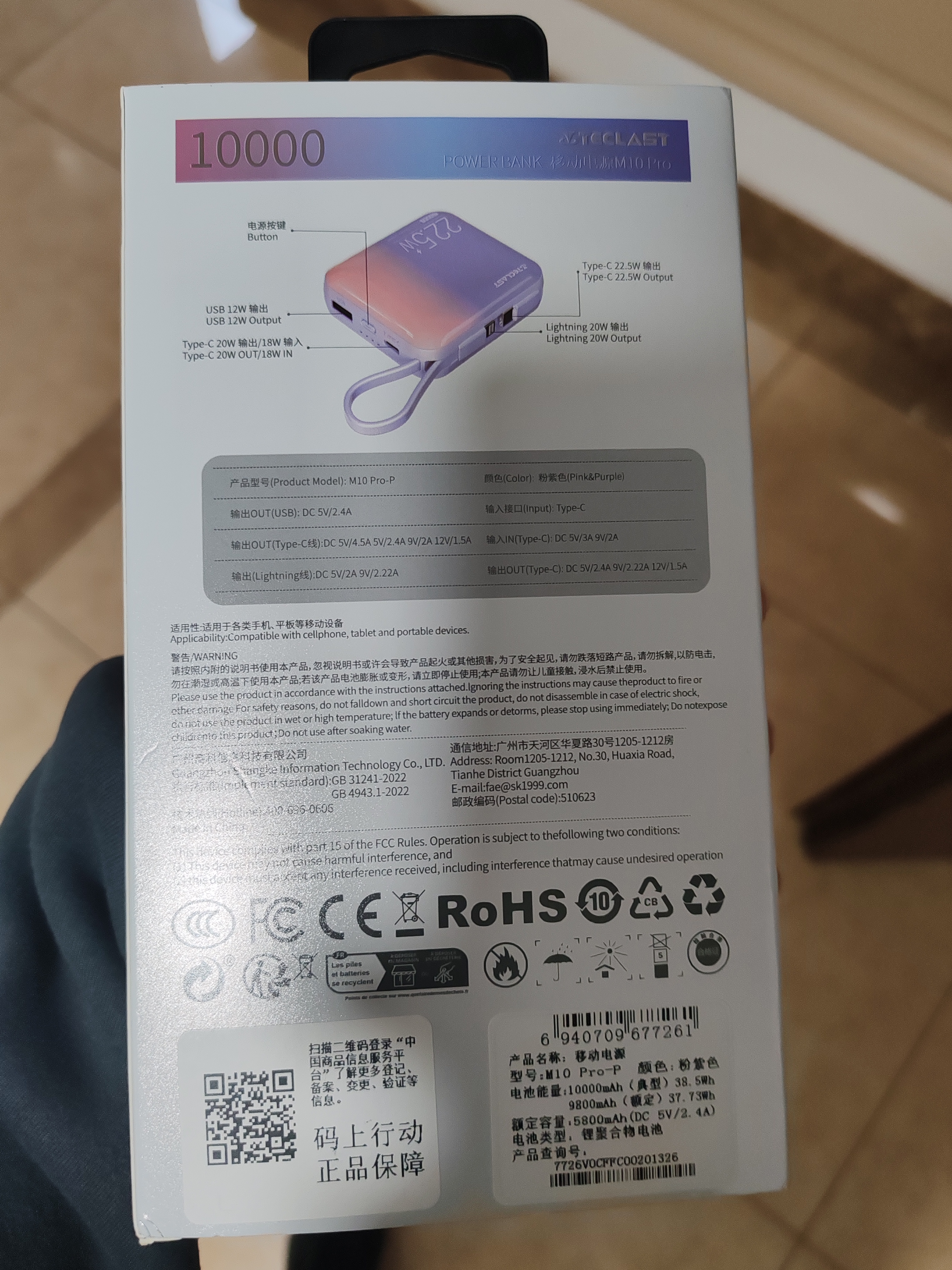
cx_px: 476
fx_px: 990
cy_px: 635
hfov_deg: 51.4
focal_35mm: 27
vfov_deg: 65.3
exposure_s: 1/100
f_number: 1.9
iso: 1000
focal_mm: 6.12
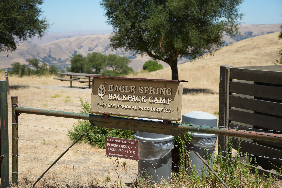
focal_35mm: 68
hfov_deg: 29.7
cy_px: 94
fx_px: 533
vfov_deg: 20.0
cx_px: 141
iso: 500
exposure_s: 1/2500
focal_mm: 68
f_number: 5
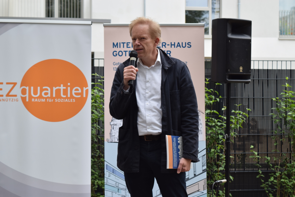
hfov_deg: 28.1
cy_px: 98
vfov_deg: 18.9
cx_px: 148
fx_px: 590
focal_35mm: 72
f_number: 8
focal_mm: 48
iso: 320
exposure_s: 1/250
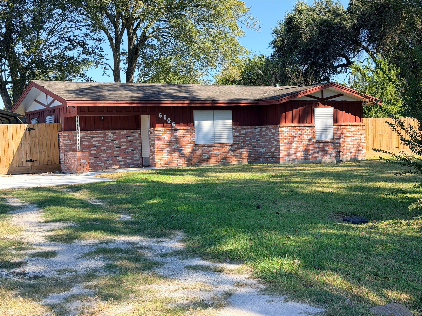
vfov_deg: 30.3
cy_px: 158
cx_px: 211
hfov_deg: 39.7
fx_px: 585
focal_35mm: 48
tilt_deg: -2.4
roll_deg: +1.9
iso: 80
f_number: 1.78
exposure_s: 1/1980
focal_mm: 6.76
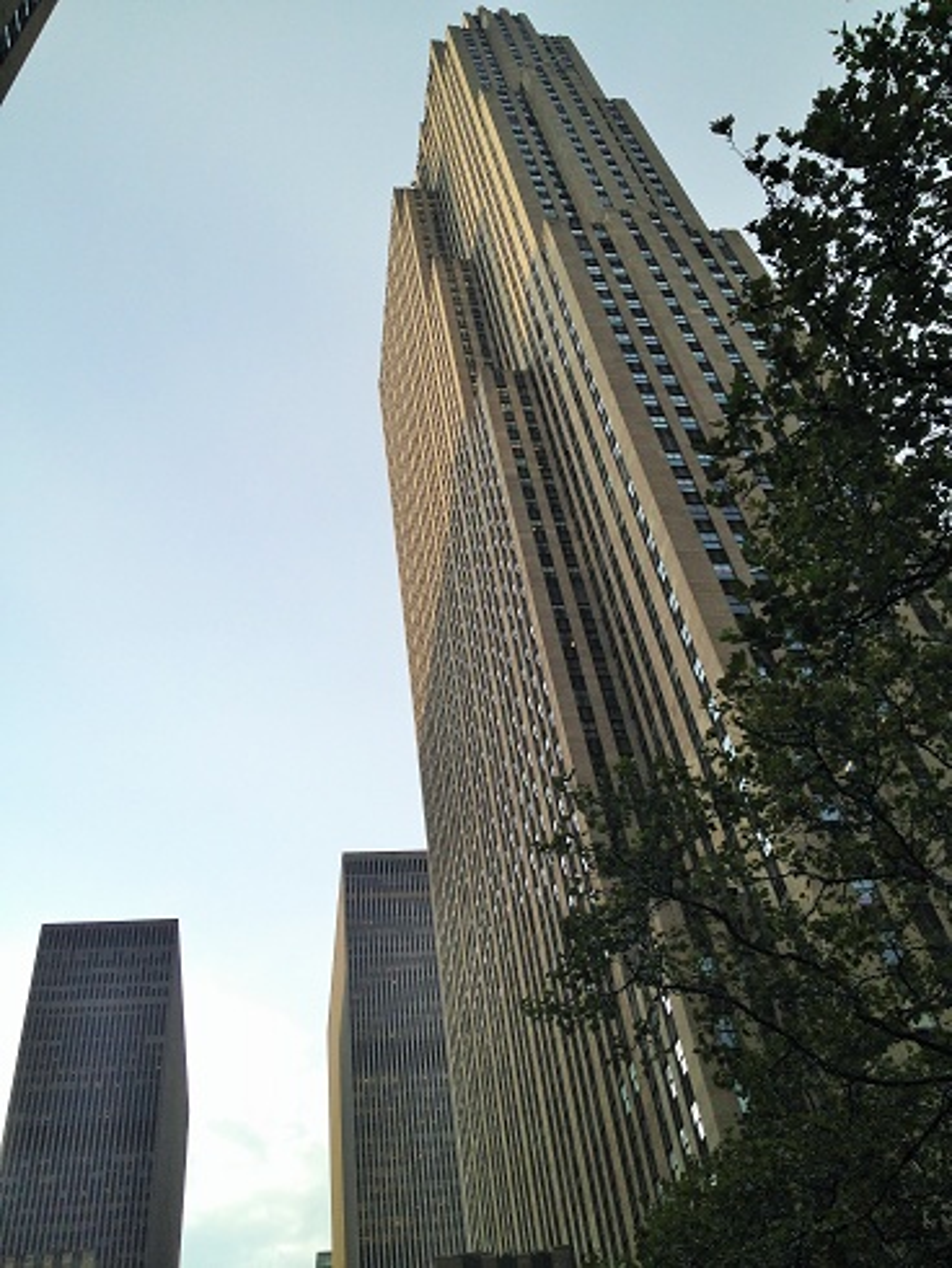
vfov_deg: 52.6
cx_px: 476
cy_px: 634
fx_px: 1282
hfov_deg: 40.7
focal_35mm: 35
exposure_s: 1/1126
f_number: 2.4
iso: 50
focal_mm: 4.28
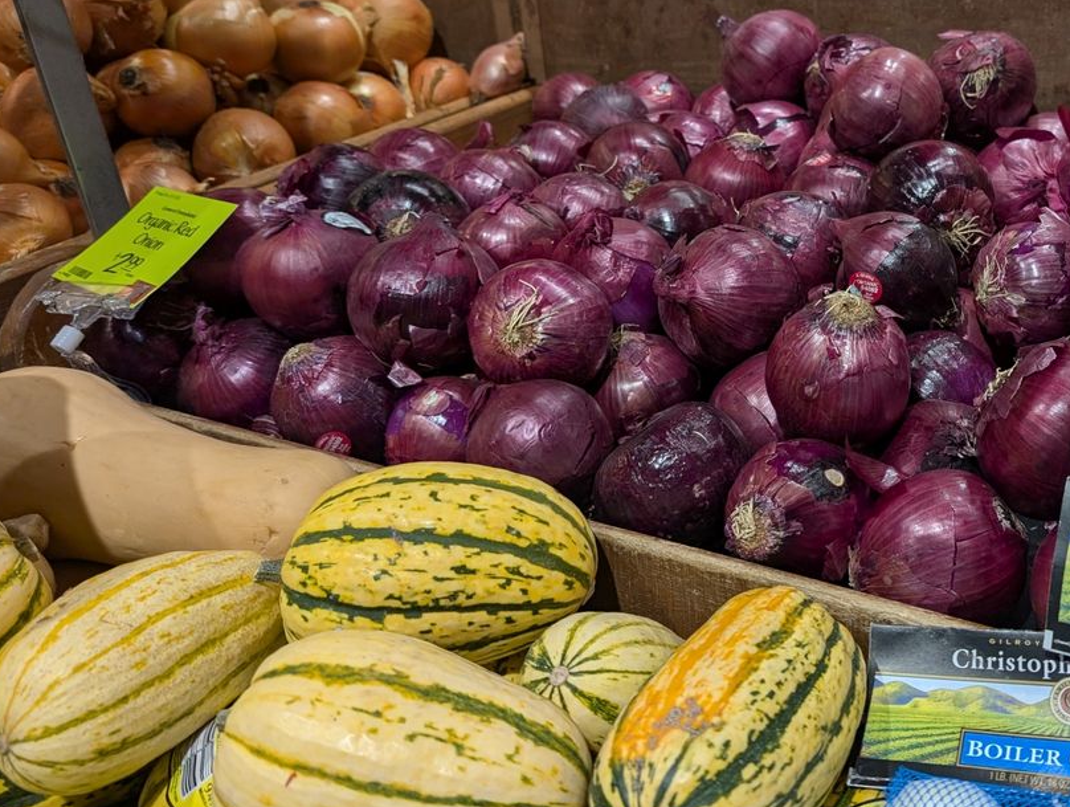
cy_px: 296
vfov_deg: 37.6
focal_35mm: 38
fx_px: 1177
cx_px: 829
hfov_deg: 46.7
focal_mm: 6.9
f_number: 1.68
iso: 87
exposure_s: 1/120
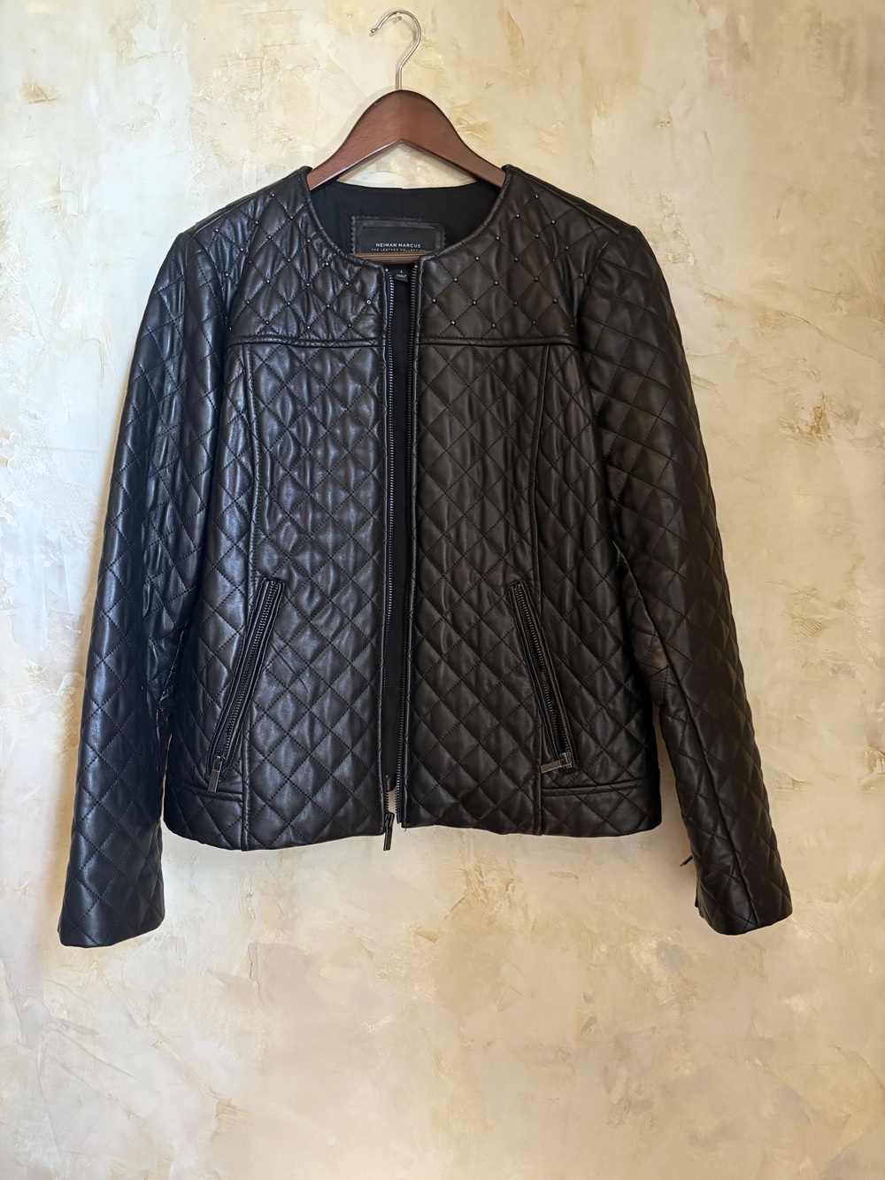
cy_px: 590
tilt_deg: -3.9
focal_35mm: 26
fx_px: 886
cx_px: 442
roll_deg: +0.3
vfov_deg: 67.3
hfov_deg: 53.1
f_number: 1.6
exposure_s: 1/47
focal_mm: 5.96
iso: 500
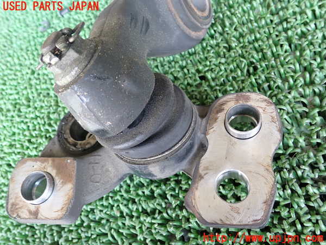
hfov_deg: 60.0
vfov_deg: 46.8
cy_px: 122
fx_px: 283
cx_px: 163
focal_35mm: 30
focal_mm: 5.4
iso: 200
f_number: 2.3
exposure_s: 1/40
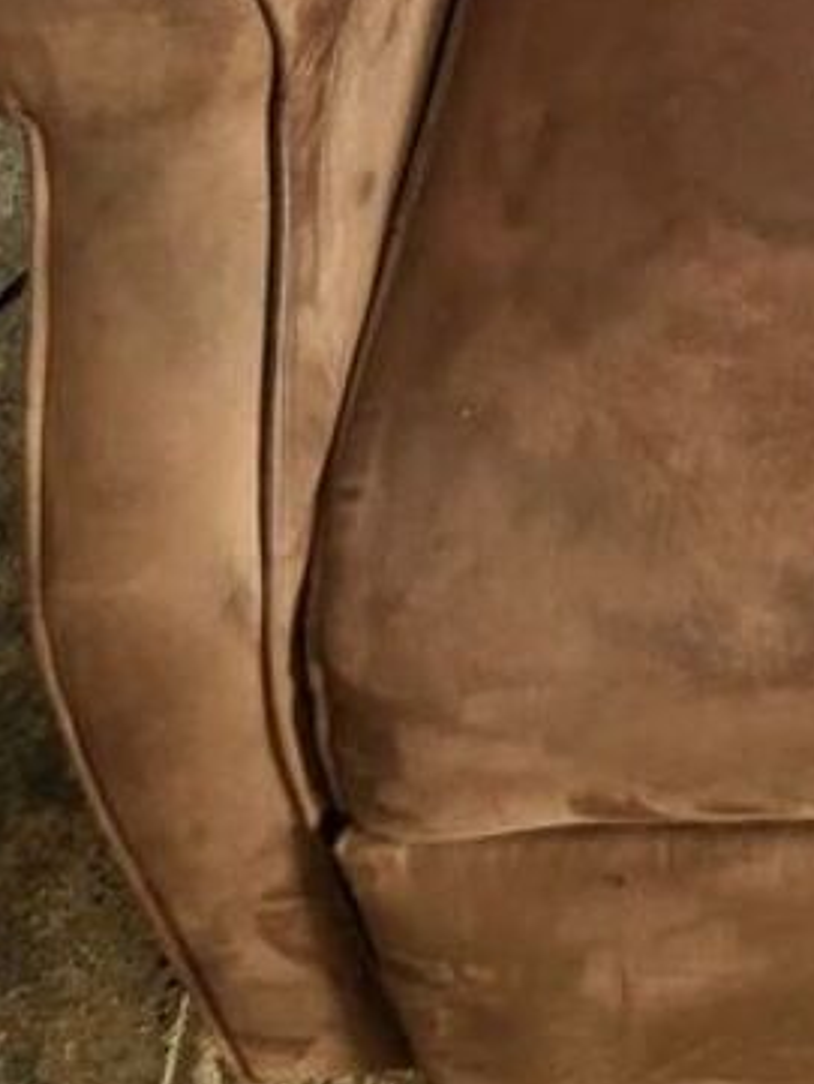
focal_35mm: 96
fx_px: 3008
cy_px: -614
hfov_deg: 14.2
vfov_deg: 17.9
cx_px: 1283
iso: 200
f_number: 1.8
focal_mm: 5.4
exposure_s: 1/100
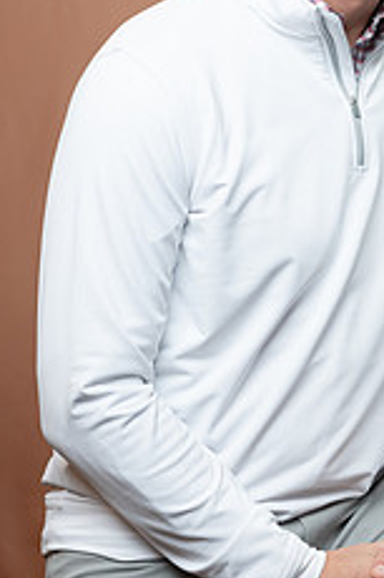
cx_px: 344
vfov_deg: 15.8
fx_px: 2067
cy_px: 166
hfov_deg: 10.6
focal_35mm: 129
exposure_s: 1/160
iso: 320
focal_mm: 66
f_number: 4
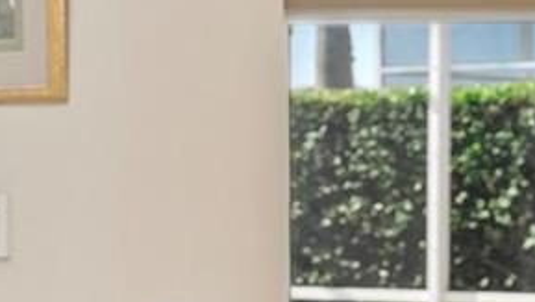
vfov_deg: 6.0
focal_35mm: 203
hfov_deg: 10.1
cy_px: 241
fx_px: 2882
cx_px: -392
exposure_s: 1/13
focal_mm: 35
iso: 800
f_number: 8
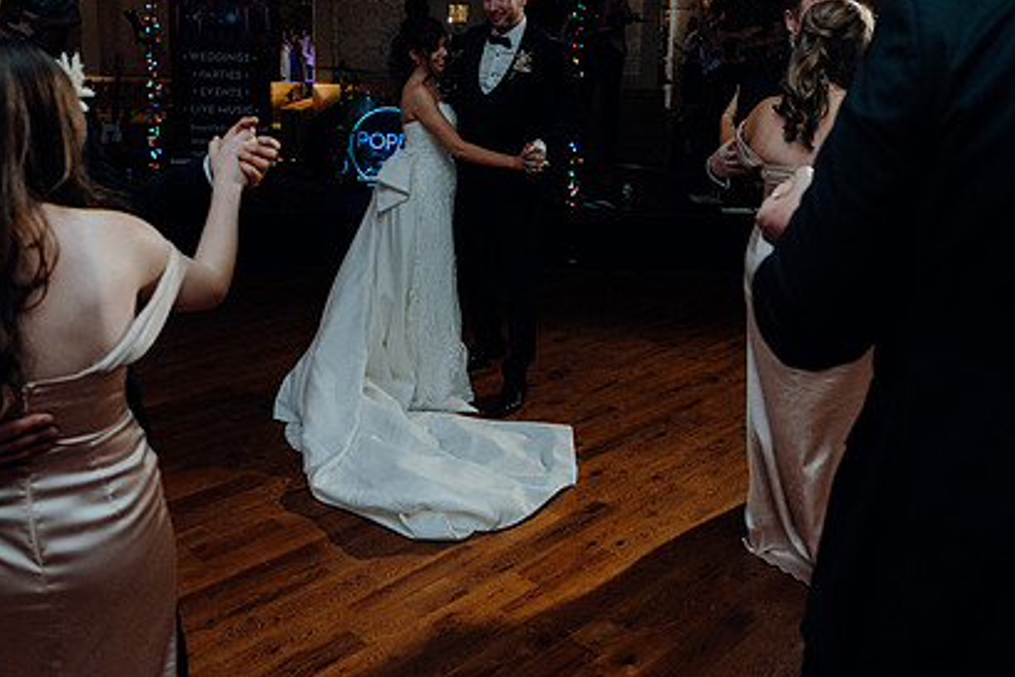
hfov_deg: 55.8
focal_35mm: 34
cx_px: 489
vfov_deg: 38.5
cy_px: 227
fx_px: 959
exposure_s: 1/160
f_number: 3.5
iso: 2500
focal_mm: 24
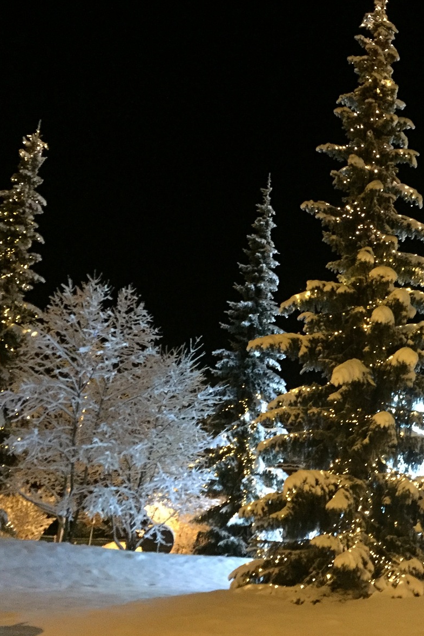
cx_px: 403
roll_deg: -2.7
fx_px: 724
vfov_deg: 47.4
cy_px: 316
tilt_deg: +19.8
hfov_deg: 30.8
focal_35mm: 41
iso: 1000
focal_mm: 4.15
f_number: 2.2
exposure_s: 1/17
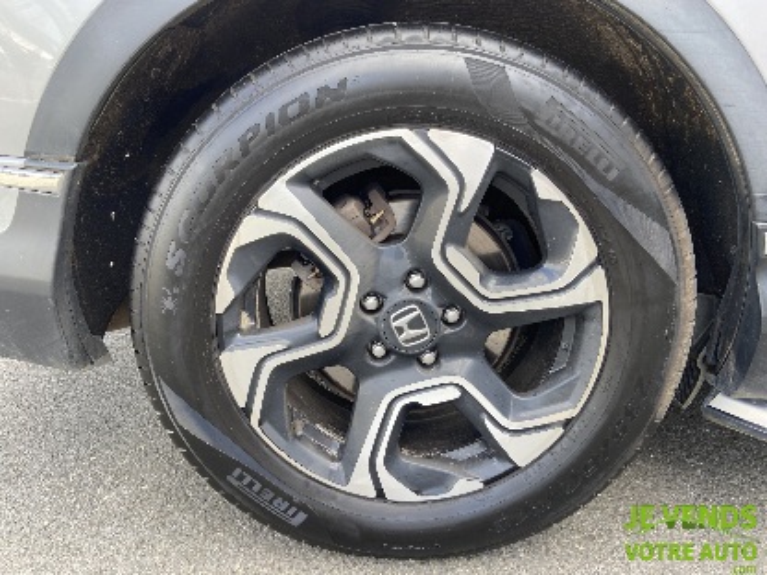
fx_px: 576
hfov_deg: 67.3
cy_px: 288
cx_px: 384
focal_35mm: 26
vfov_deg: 53.1
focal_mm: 4.25
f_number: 1.8
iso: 40
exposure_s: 1/121
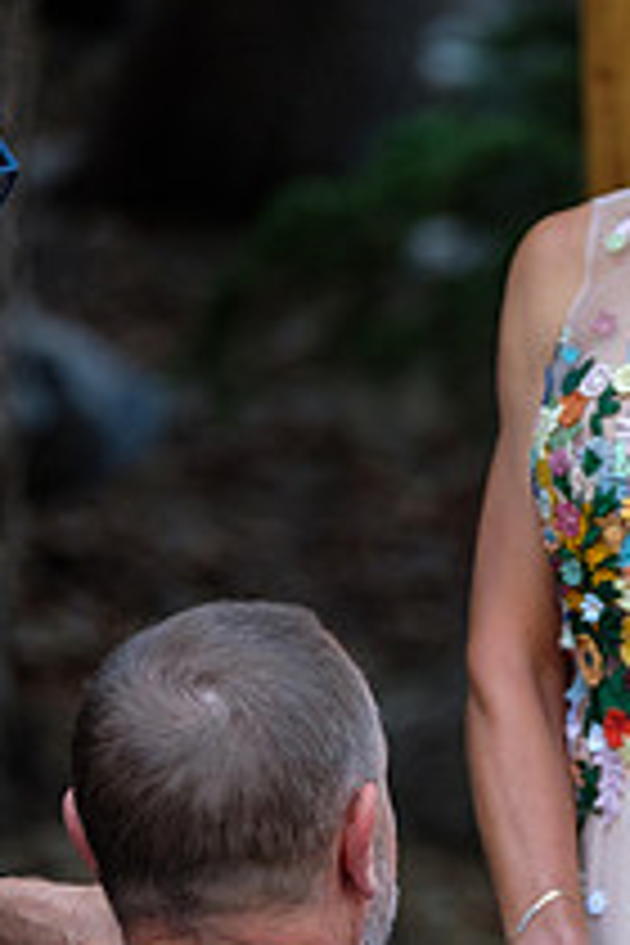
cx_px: 590
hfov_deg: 3.3
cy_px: 792
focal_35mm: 415
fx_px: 10893
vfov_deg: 5.0
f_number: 3.2
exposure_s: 1/100
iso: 640
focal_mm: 129.2
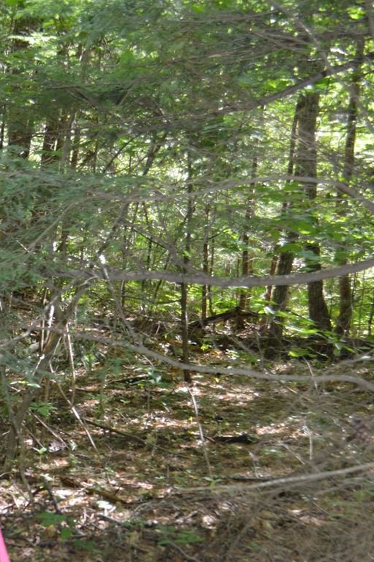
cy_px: 559
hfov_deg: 17.1
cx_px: 16
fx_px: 1217
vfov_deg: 24.8
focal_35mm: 78
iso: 500
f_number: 4.2
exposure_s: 1/60
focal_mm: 26
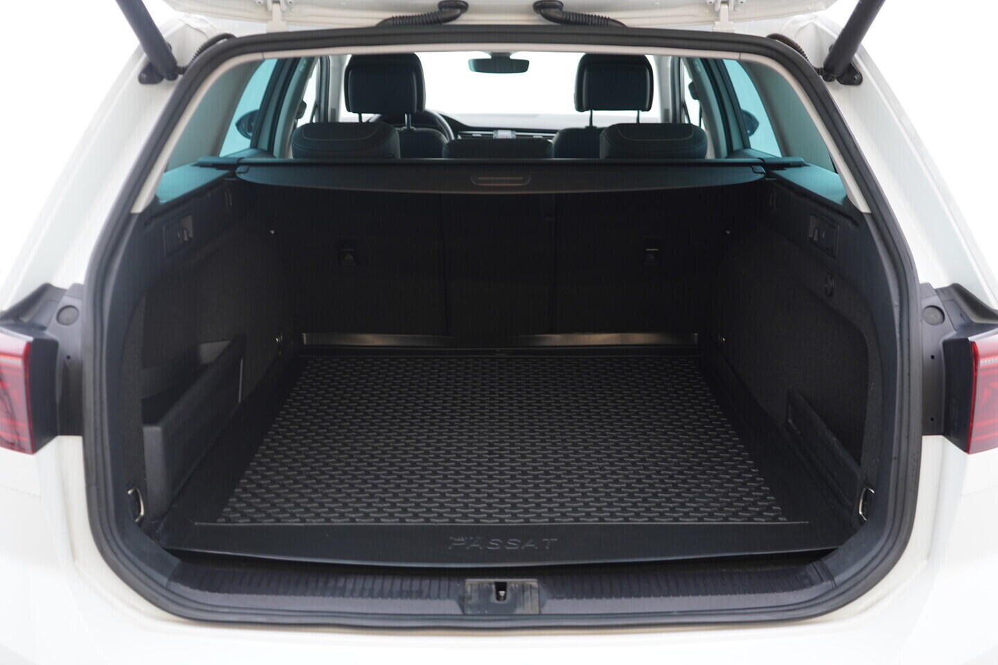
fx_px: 998
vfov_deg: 36.9
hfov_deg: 53.1
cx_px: 499
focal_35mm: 36
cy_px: 332
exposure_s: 1/40
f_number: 2.8
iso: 200
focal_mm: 24
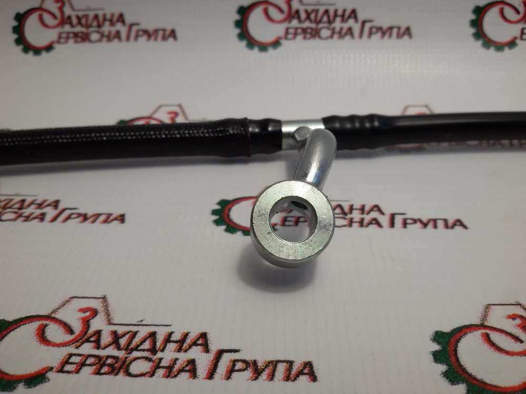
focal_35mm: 31
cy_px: 197
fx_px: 471
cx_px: 263
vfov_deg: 45.4
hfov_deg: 58.4
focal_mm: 2.93
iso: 50
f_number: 2.4
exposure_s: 1/100
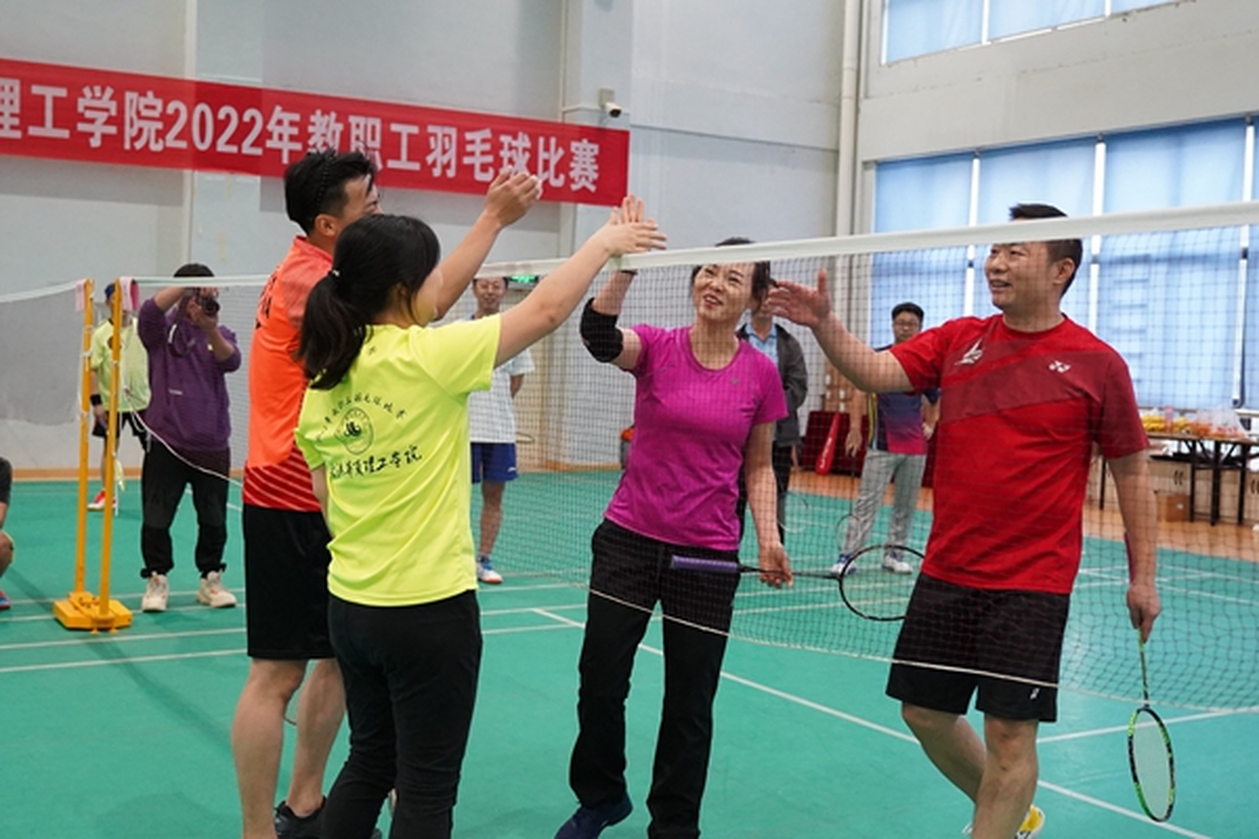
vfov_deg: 31.9
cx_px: 630
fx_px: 1469
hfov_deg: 46.4
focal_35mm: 42
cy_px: 420
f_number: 2.8
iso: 6400
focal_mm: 28
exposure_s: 1/500
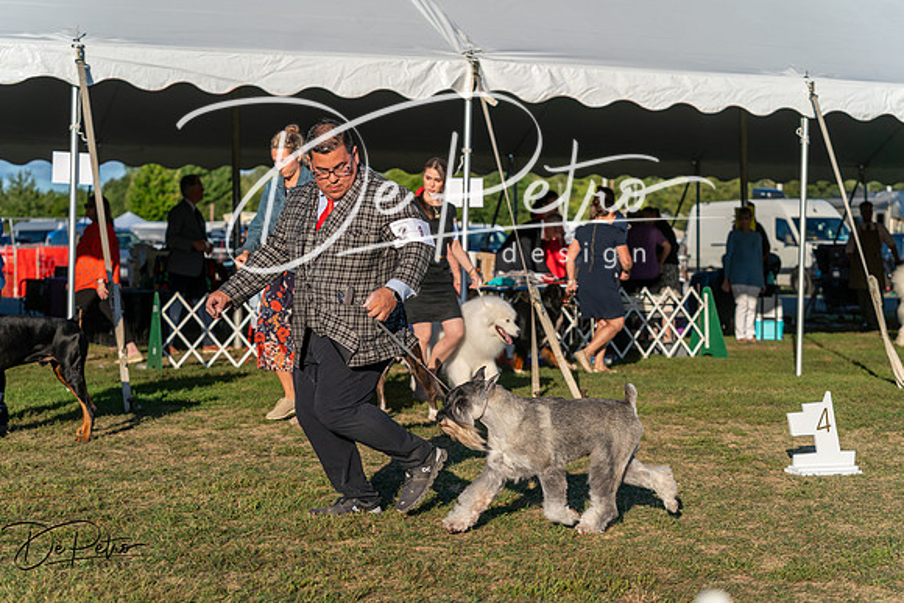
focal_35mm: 73
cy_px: 302
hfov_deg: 27.7
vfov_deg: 18.7
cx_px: 452
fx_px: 1833
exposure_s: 1/1250
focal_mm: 73
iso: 125
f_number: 4.5
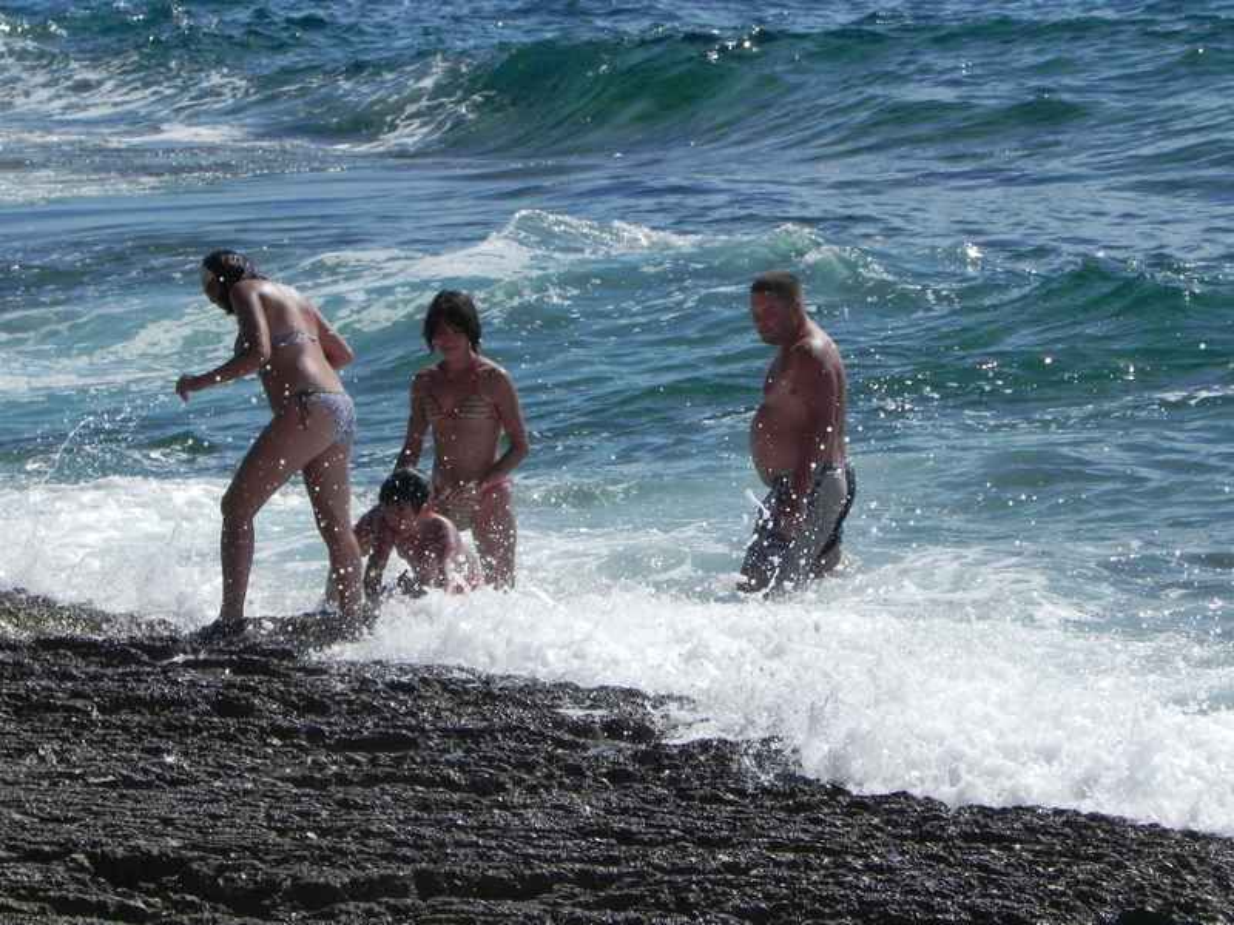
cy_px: 462
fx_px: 6559
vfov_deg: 8.1
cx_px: 617
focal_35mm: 184
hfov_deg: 10.7
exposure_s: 1/785
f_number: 8
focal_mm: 32.7
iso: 160
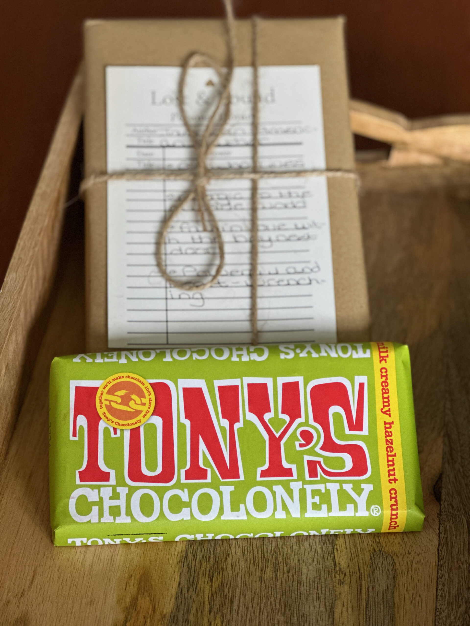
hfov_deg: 19.1
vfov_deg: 25.3
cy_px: 313
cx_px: 235
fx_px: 1394
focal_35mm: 77
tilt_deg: -49.5
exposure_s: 1/40
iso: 320
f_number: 2.8
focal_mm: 9
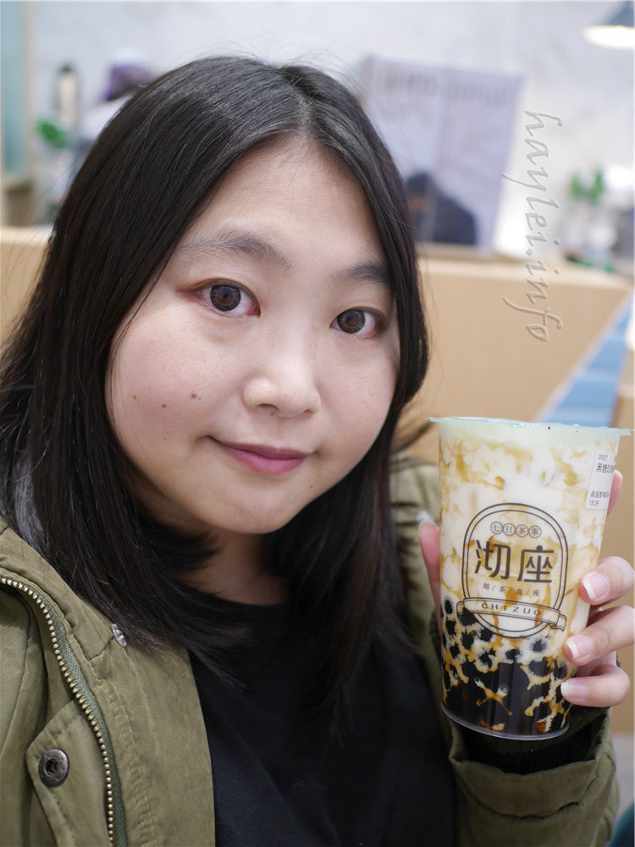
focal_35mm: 30
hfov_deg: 46.8
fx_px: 734
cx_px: 318
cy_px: 424
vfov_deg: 60.0
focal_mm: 15
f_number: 1.7
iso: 500
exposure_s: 1/125
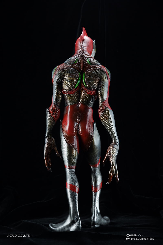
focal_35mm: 80
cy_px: 122
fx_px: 543
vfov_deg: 25.4
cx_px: 82
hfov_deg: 17.1
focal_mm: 53
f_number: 6.4
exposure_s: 1/20
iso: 400
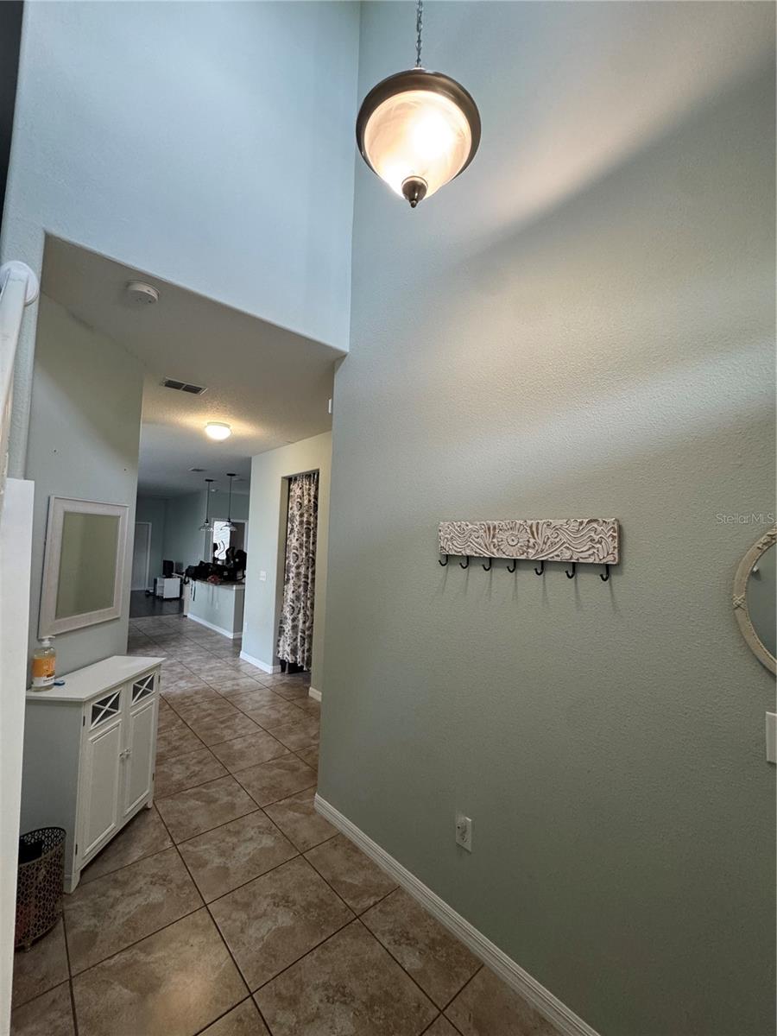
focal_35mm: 14
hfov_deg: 85.7
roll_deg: -2.0
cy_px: 518
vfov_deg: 102.1
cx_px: 388
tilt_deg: +4.2
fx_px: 419
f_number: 2.2
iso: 200
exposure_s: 1/60
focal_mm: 2.22
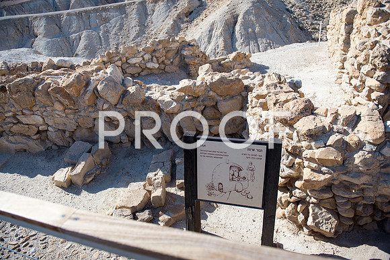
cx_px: 195
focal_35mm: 24
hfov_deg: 73.7
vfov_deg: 53.2
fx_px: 260
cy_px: 130
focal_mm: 24
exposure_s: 1/3200
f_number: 2.8
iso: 200
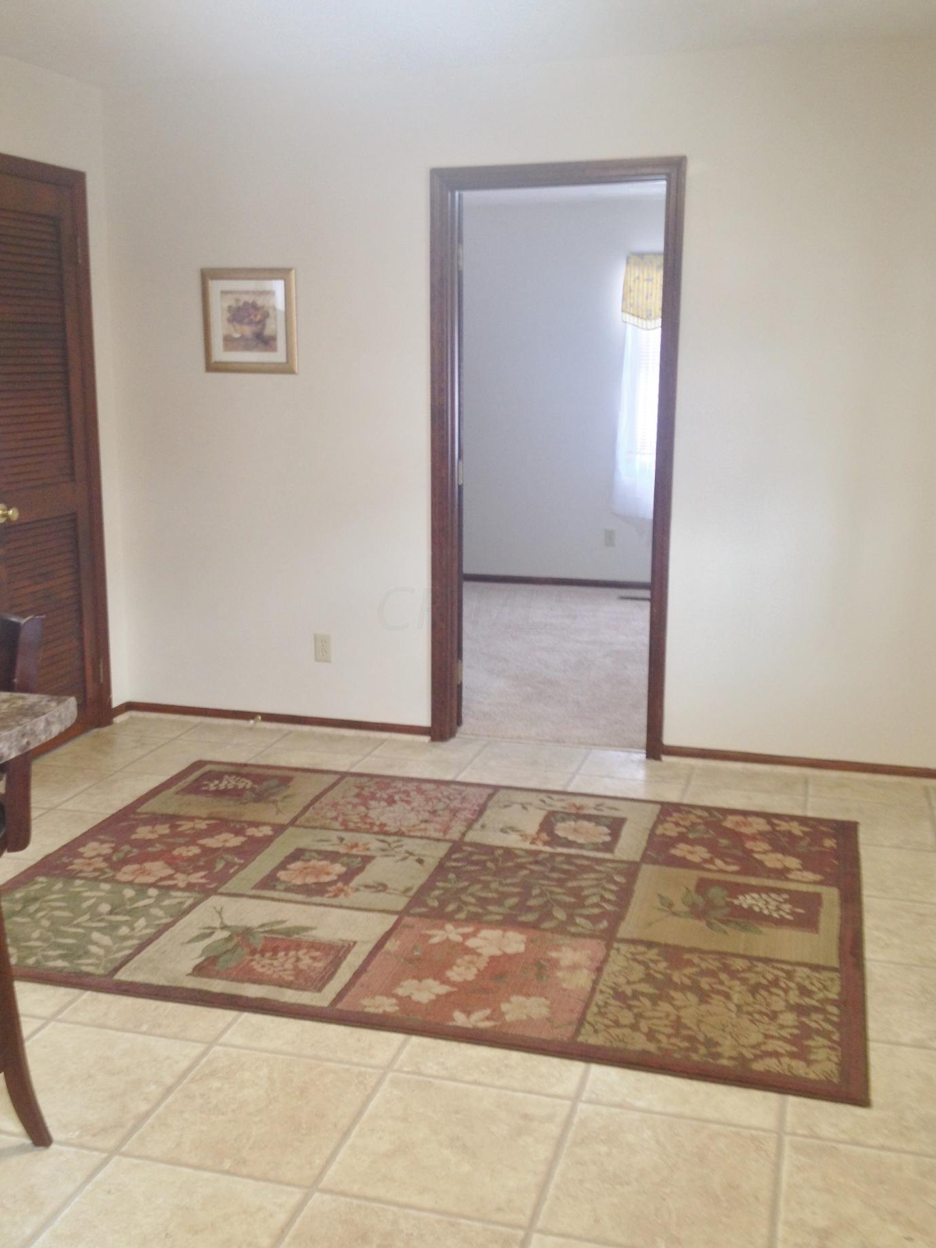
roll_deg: -1.2
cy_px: 607
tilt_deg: -10.4
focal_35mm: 38
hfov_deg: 37.7
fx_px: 1370
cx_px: 476
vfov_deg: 49.0
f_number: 2.4
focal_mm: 4.28
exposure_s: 1/20
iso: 80
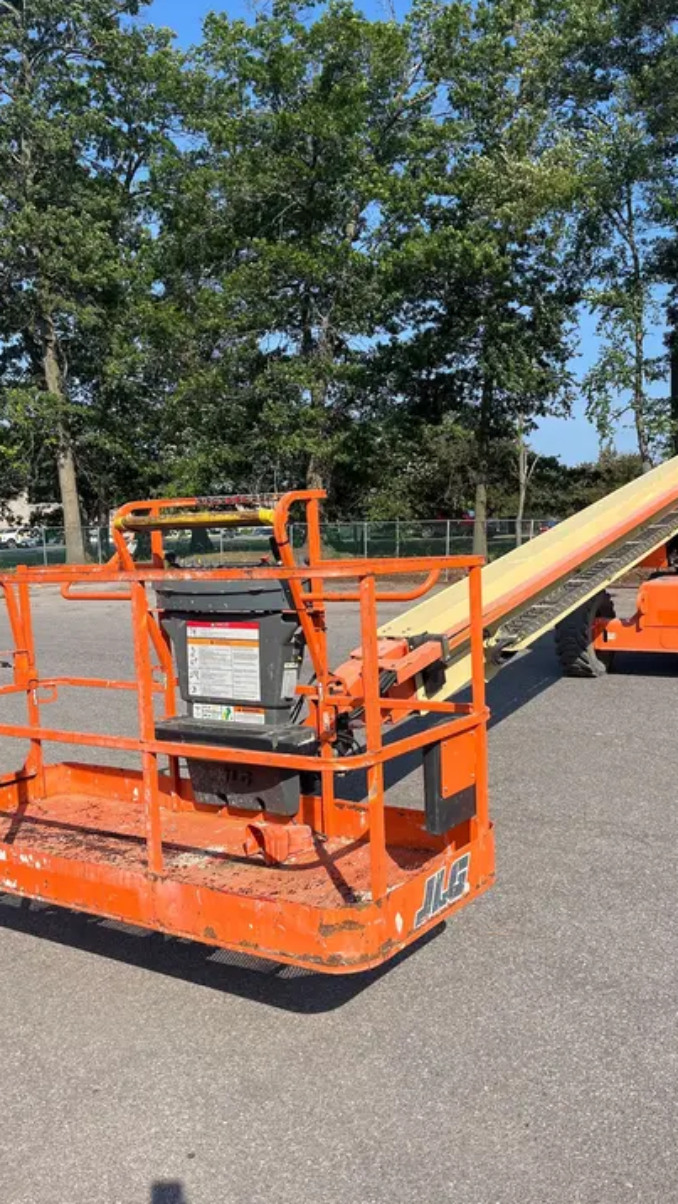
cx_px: 453
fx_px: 926
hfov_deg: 39.7
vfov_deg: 66.1
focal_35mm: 29
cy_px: 613
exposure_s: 1/2755
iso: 50
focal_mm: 5.1
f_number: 1.6
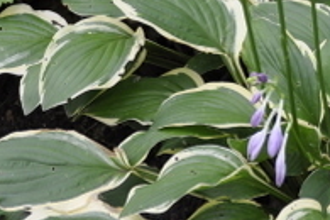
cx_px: 366
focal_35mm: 197
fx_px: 1806
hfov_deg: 10.3
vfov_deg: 7.0
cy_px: 46
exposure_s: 1/60
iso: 450
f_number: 4.2
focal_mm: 32
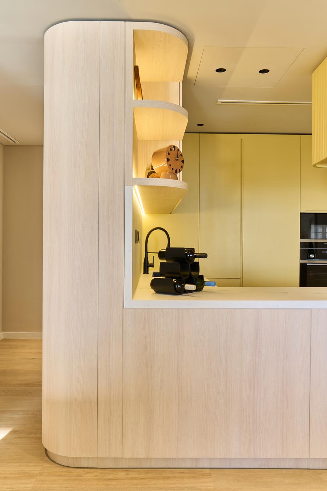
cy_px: 246
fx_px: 409
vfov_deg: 61.9
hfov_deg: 43.6
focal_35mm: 30
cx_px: 164
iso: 100
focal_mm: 30
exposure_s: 4
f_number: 22
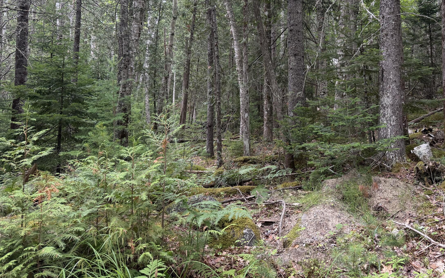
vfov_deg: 35.2
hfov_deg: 54.6
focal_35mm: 35
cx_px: 284
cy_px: 57
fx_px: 424
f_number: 1.78
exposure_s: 1/203
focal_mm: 6.76
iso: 125
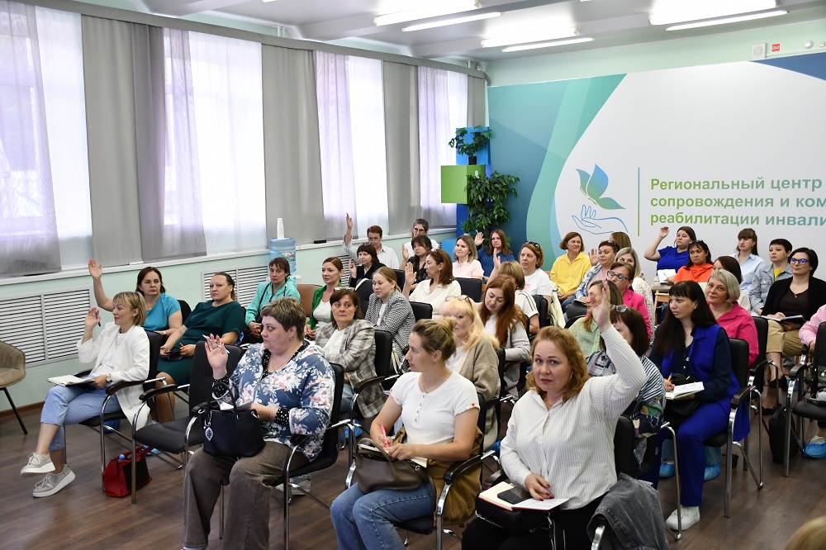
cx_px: 413
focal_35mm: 34
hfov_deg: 55.8
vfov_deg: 38.9
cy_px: 275
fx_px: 780
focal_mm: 23
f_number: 3.8
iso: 1250
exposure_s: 1/125
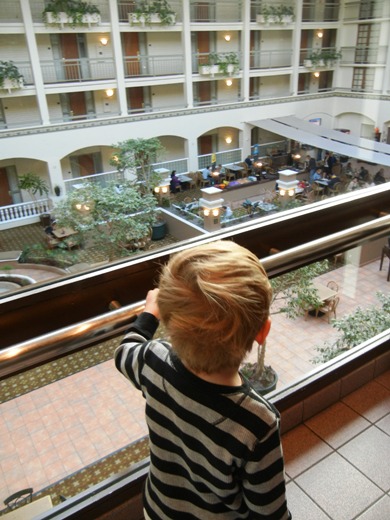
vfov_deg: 60.0
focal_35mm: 30
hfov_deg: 46.8
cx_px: 195
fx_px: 451
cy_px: 260
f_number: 3.5
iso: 258
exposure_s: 1/30
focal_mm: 5.4
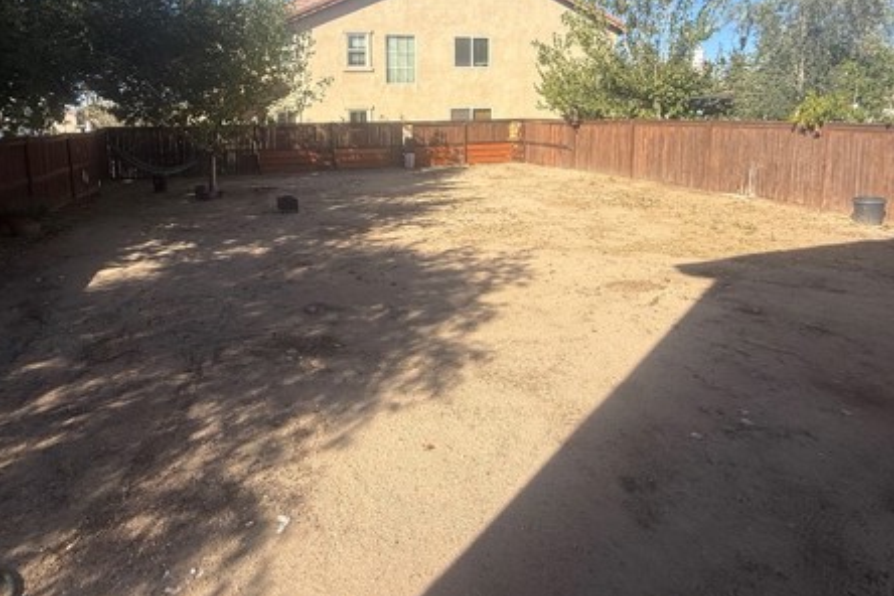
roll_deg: +1.2
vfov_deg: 57.5
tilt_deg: -7.0
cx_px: 381
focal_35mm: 21
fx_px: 521
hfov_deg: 80.7
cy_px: 175
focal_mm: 2.22
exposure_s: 1/1572
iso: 50
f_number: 2.2
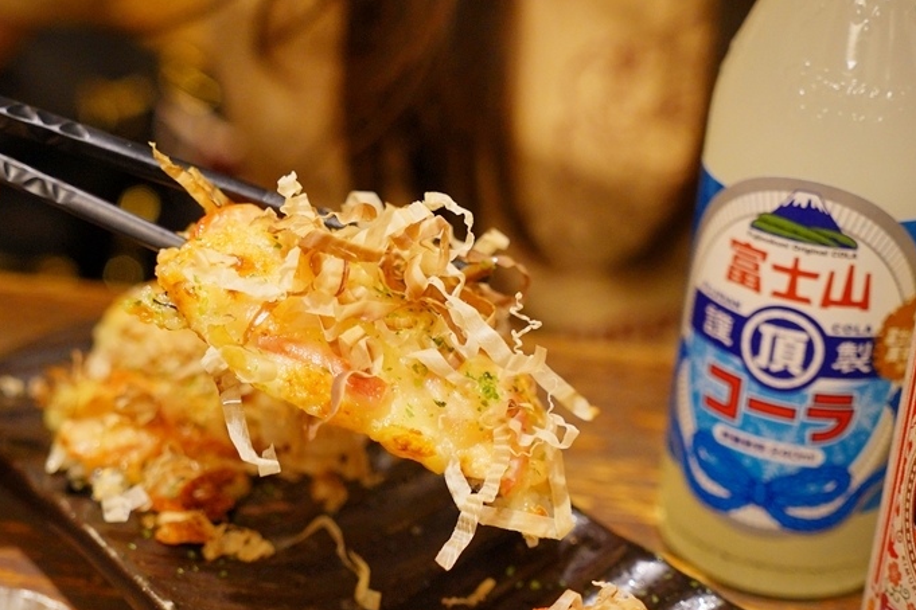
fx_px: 1832
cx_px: 387
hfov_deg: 28.0
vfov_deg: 18.9
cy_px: 339
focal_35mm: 72
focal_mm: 49
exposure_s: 1/25
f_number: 4
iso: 1600
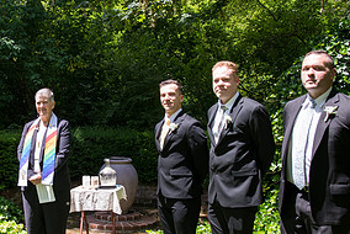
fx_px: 477
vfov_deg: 27.6
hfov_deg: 37.9
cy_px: 121
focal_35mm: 49
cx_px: 42
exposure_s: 1/320
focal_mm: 24
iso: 400
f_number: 6.3
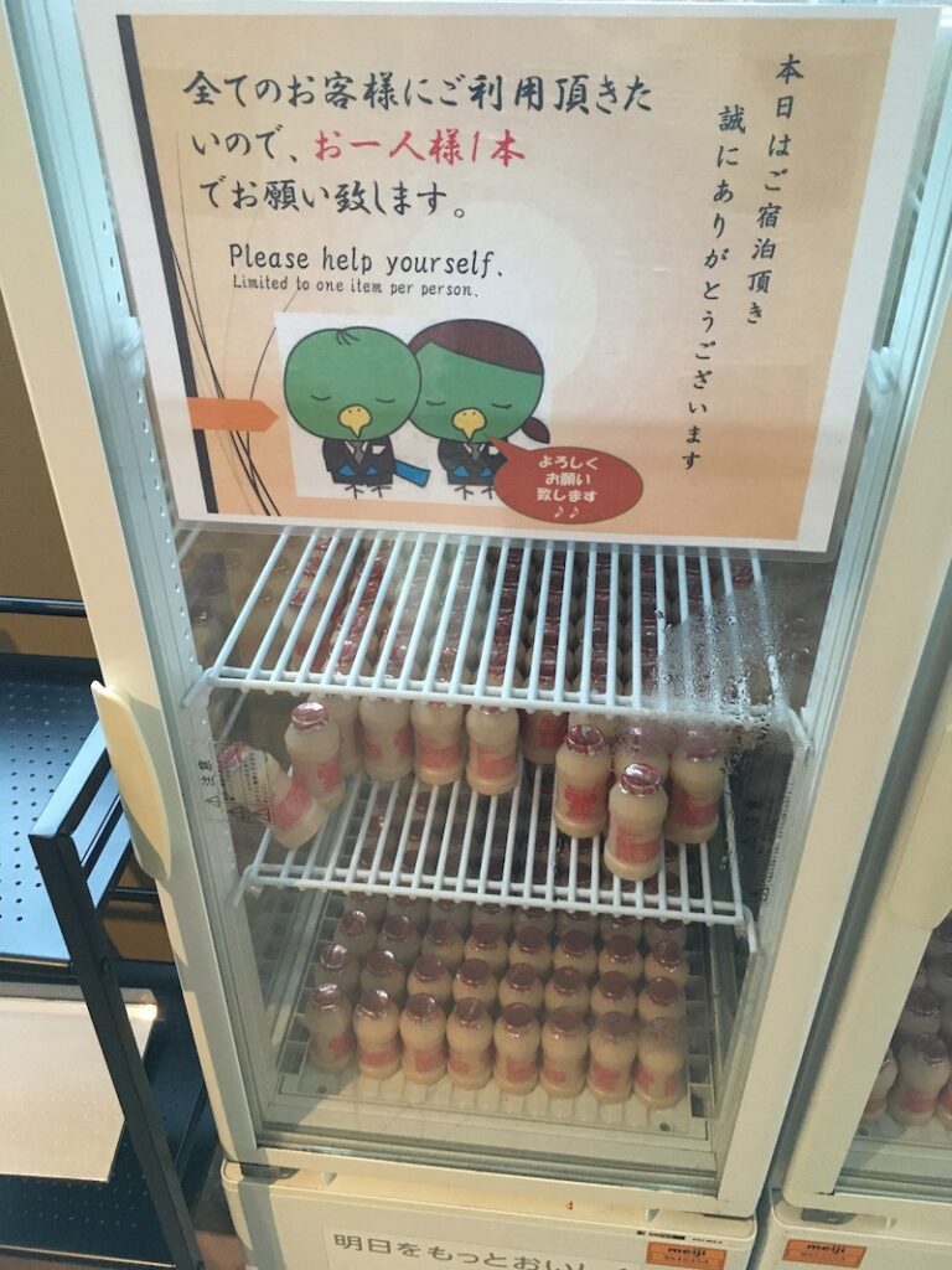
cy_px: 635
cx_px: 476
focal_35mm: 29
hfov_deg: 48.2
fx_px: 1063
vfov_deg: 61.7
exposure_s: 1/30
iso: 200
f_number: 2.2
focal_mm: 4.15
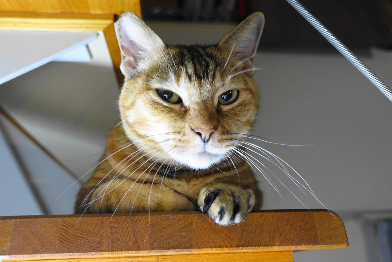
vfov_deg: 53.1
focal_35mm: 24
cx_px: 196
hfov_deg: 73.7
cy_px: 131
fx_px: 261
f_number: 1.8
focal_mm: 8.8
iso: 400
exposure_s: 1/30
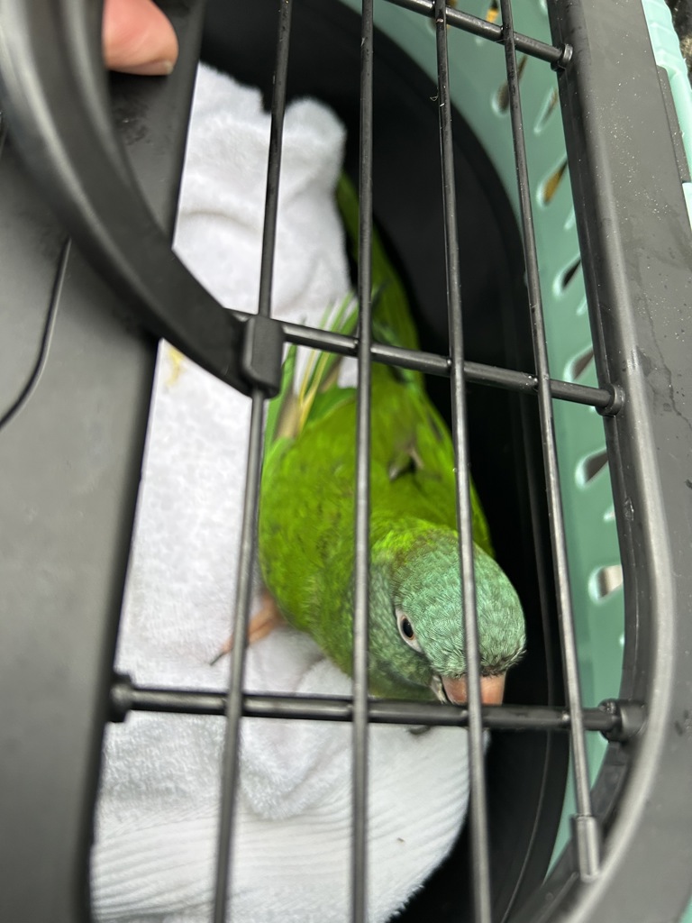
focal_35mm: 26
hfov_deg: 53.1
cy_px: 462
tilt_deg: -64.2
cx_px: 346
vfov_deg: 67.3
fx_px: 693
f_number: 1.5
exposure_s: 1/60
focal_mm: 5.7
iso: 160
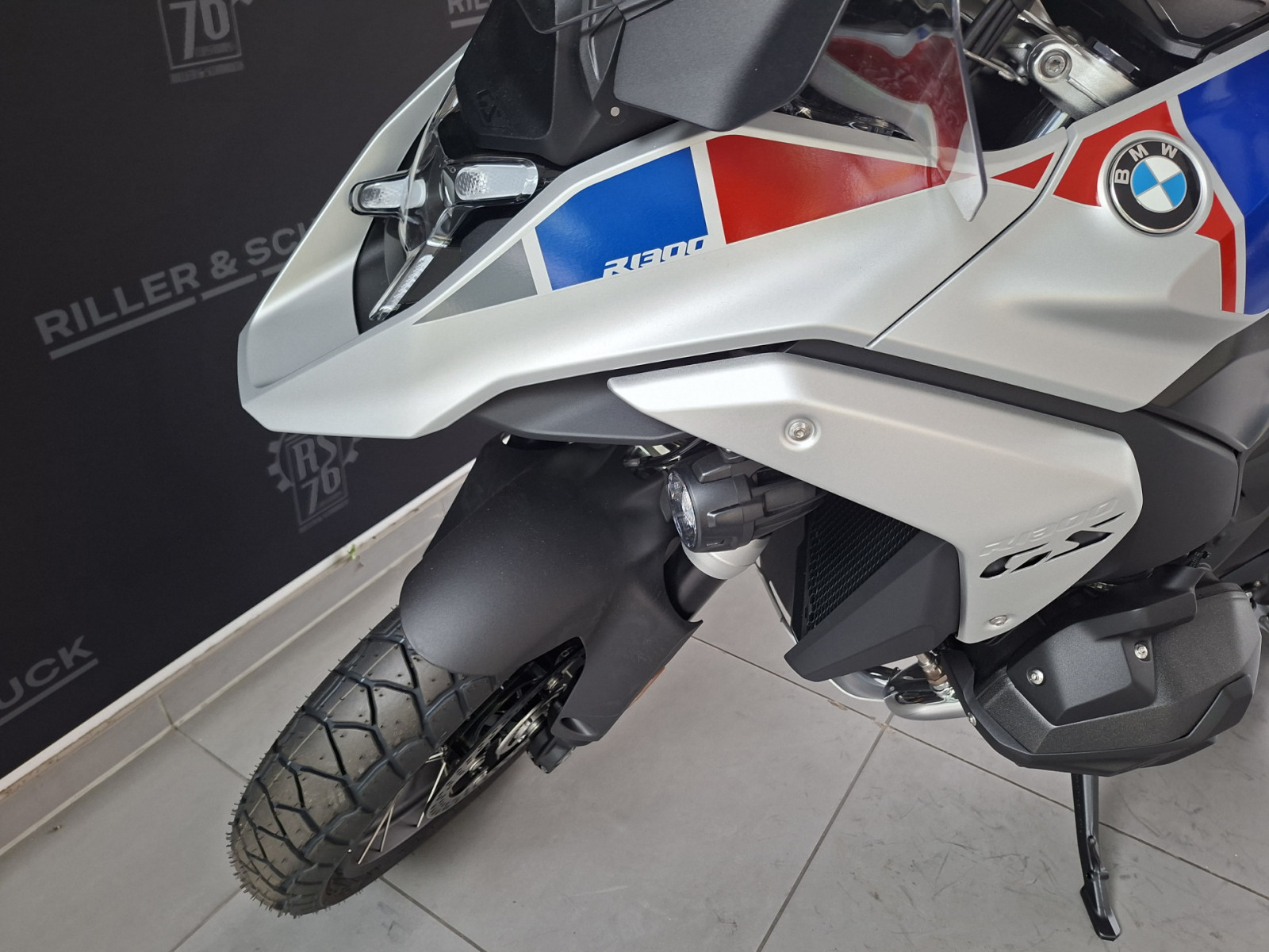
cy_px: 476
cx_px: 634
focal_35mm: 23
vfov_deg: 58.9
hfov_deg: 73.9
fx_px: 843
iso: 200
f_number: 1.8
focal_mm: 5.54
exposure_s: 1/50
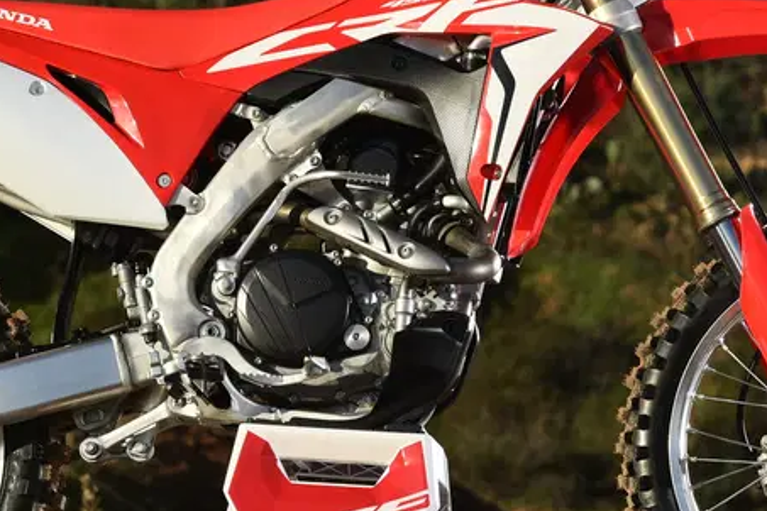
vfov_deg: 4.3
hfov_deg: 6.5
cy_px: 311
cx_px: 335
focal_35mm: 318
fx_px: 6775
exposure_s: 1/250
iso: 64
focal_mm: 120
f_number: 8
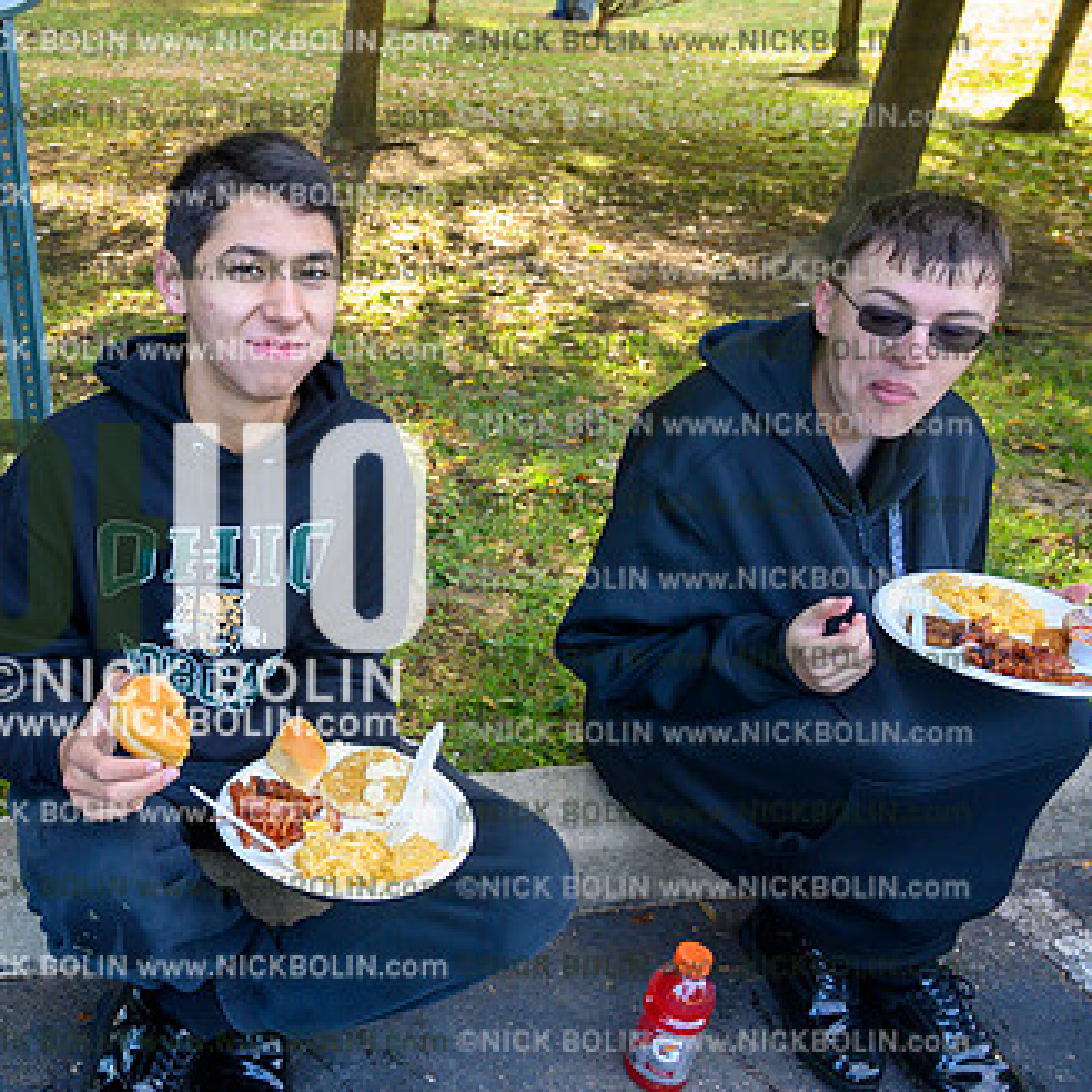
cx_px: 190
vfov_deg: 46.0
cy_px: 579
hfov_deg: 43.5
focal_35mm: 36
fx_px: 1285
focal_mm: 24
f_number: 5
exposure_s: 1/400
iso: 2500
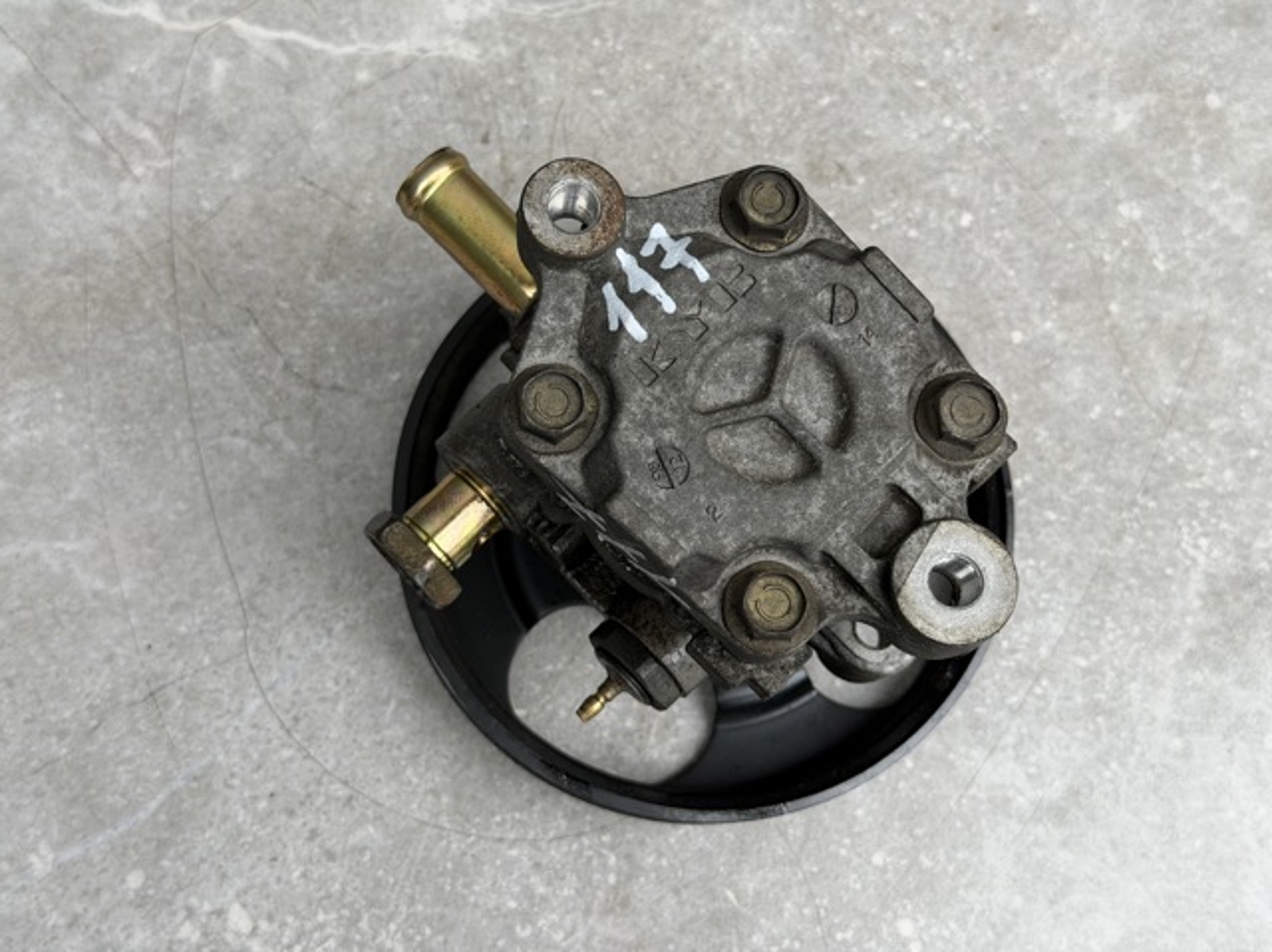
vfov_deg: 30.2
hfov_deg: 39.7
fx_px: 1762
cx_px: 636
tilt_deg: -76.0
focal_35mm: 48
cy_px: 476
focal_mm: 6.76
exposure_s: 1/450
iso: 64
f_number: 1.78
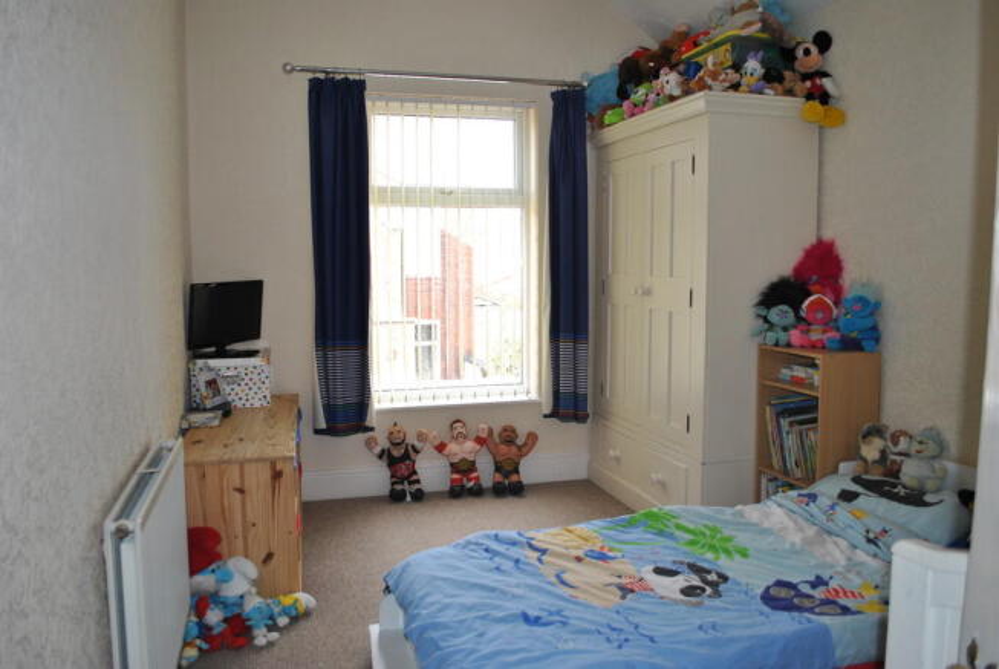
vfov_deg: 48.0
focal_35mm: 27
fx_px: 750
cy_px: 334
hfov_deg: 67.3
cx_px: 500
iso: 200
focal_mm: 18
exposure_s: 1/100
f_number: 3.5
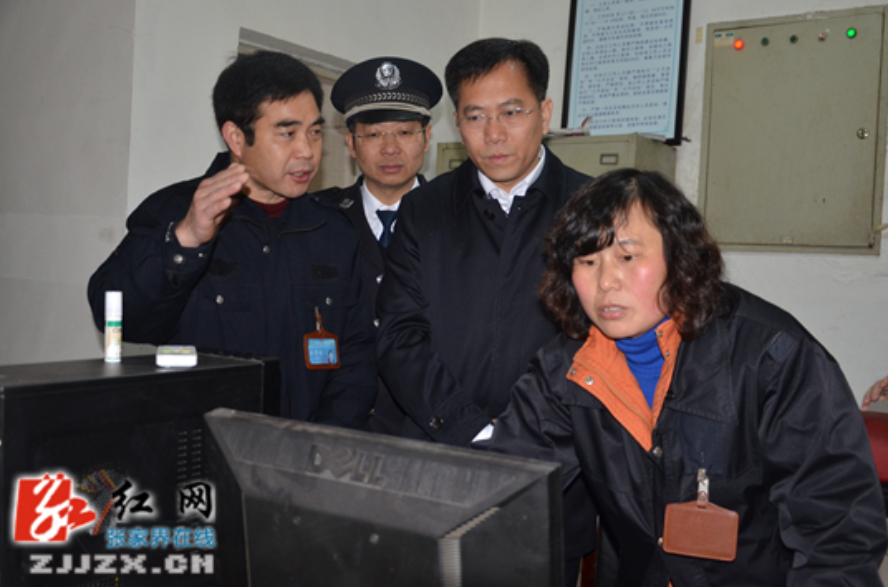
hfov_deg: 50.2
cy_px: 290
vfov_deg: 34.4
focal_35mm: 39
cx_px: 446
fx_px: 947
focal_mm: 25
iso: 800
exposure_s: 1/60
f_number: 4
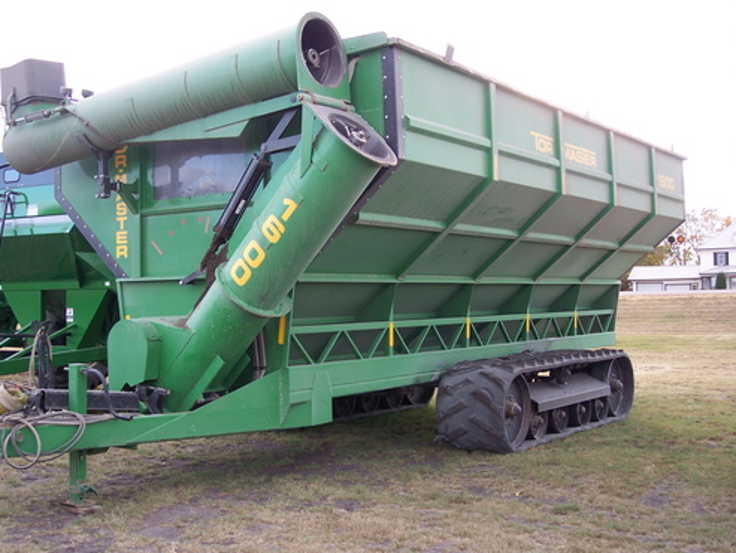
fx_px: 914
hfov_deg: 43.8
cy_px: 275
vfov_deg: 33.6
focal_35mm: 43
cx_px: 331
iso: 100
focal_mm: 8
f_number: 3.4
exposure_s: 1/60
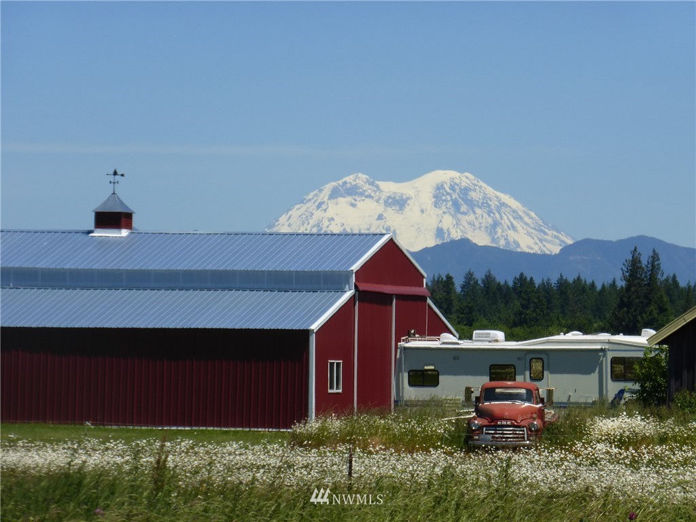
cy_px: 261
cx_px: 348
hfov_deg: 8.4
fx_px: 4745
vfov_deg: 6.3
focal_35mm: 236
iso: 100
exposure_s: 1/800
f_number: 5.6
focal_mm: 38.2
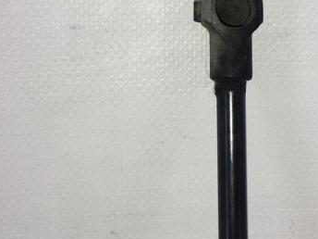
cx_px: 188
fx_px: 496
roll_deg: -0.3
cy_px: 82
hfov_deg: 35.4
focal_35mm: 54
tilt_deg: -13.0
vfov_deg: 26.9
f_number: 2.2
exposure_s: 1/663
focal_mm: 4.15
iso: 25
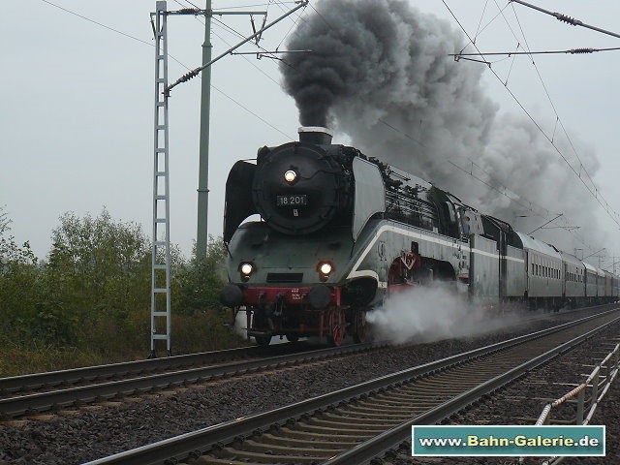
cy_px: 232
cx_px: 310
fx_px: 1415
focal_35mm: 79
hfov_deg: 24.7
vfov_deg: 18.7
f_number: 3.2
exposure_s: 1/400
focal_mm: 13.1
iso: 200
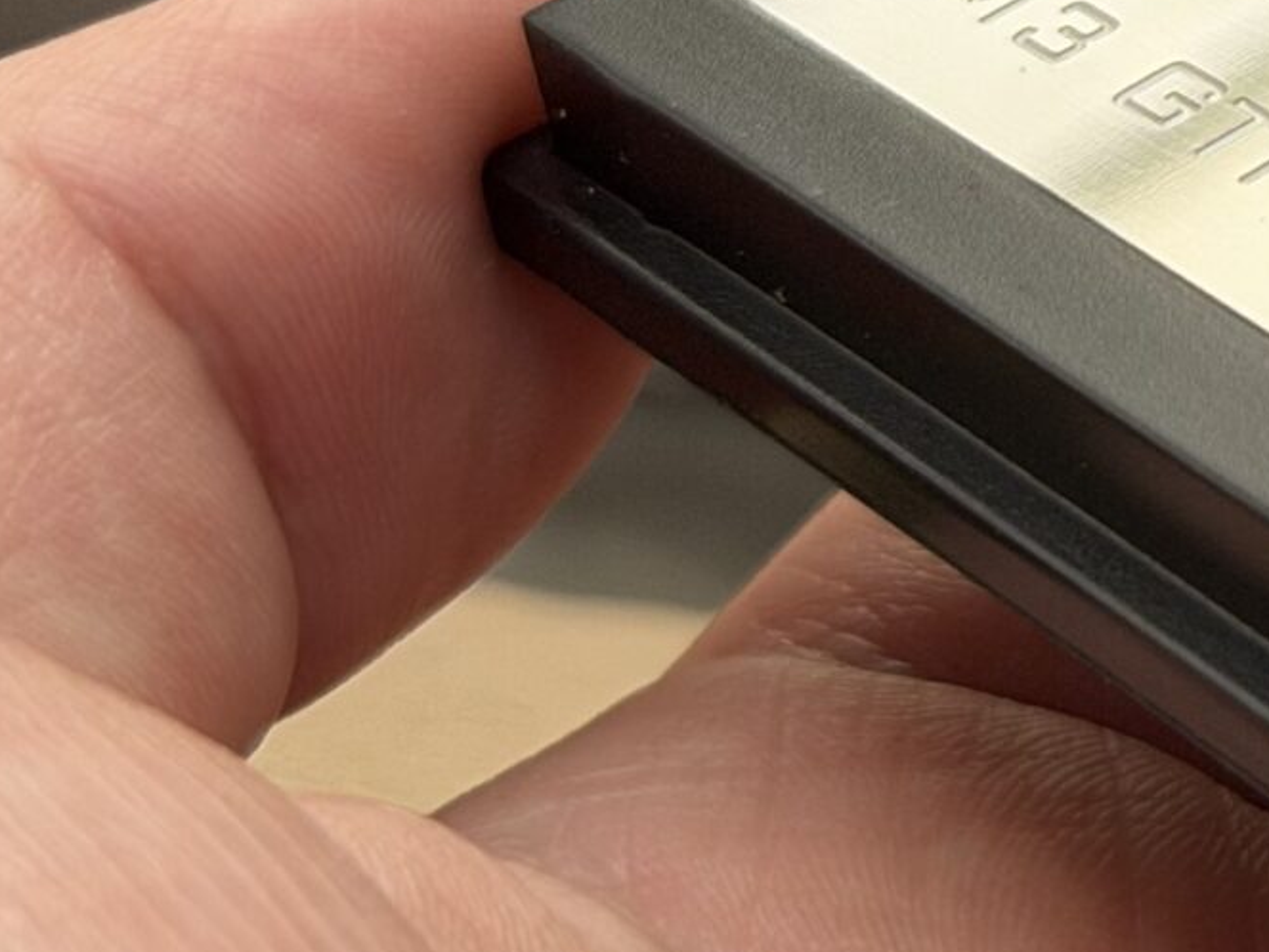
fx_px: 6782
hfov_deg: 10.0
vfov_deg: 7.9
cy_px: -518
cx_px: 2395
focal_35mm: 185
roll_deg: -5.3
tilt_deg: -24.3
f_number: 1.78
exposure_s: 1/693
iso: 64
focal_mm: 6.76
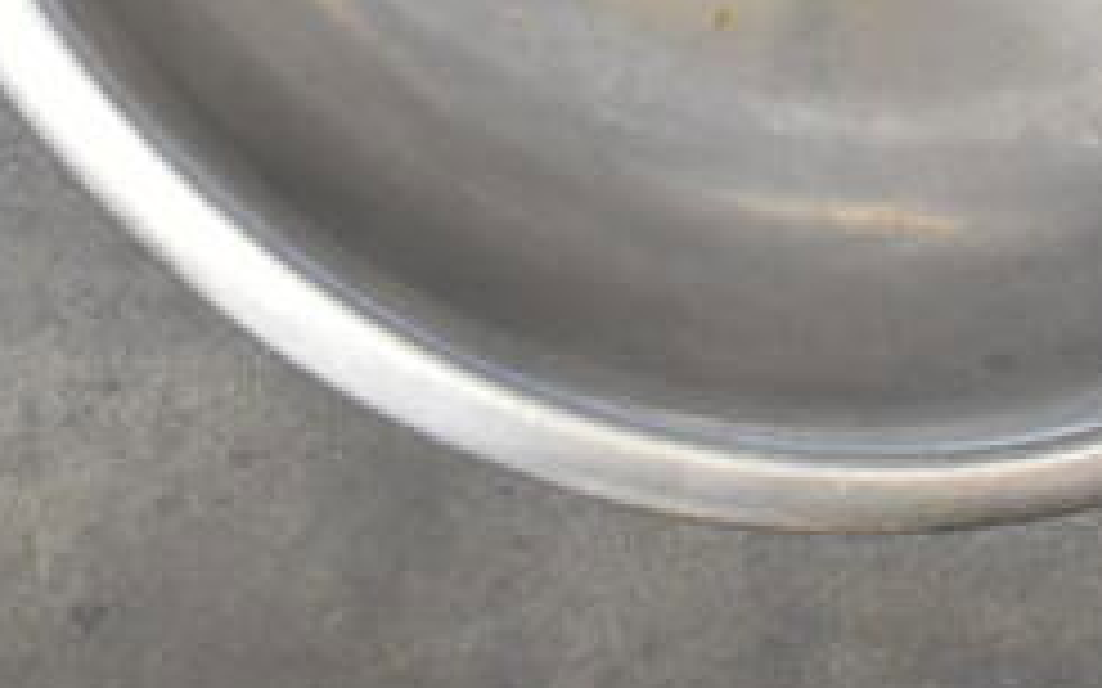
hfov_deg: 18.0
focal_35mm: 114
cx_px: 958
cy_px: -755
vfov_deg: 10.4
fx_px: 3423
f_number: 3.5
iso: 1600
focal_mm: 20
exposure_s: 1/40
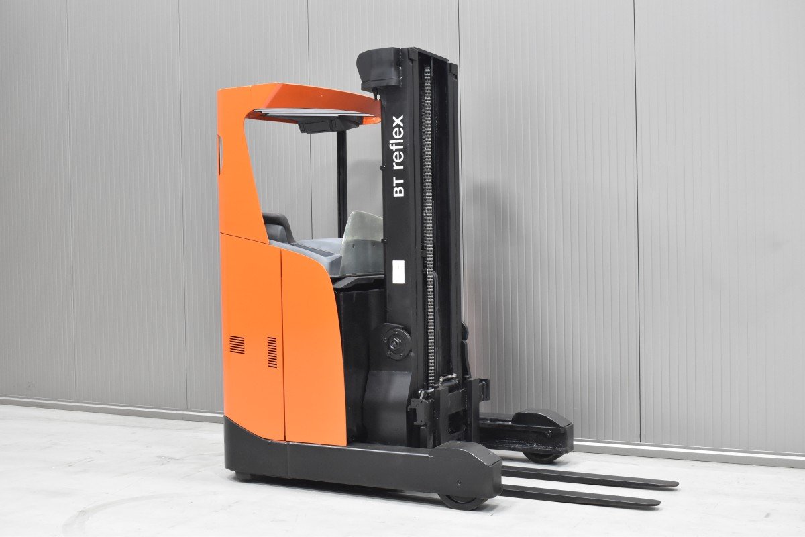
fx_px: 973
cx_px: 402
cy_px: 268
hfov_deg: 45.0
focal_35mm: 44
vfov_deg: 30.8
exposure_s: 1/20
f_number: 6.3
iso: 1600
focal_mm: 29
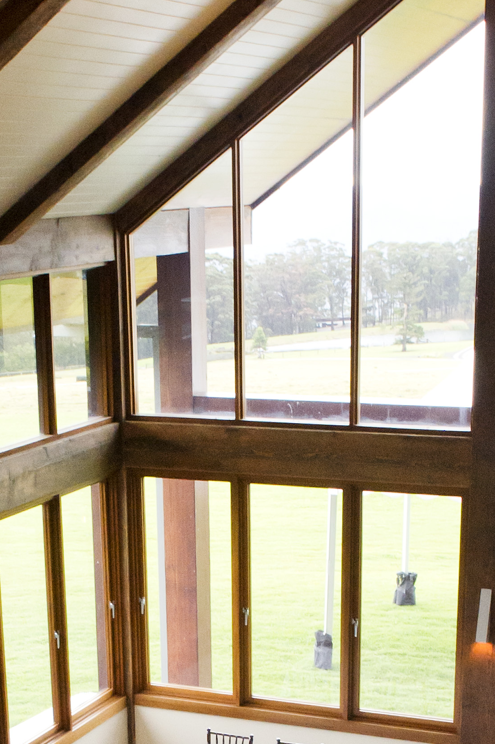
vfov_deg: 25.9
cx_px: 163
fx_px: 1528
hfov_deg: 18.3
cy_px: 745
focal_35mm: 74
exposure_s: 1/60
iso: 2800
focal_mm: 24
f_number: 7.1
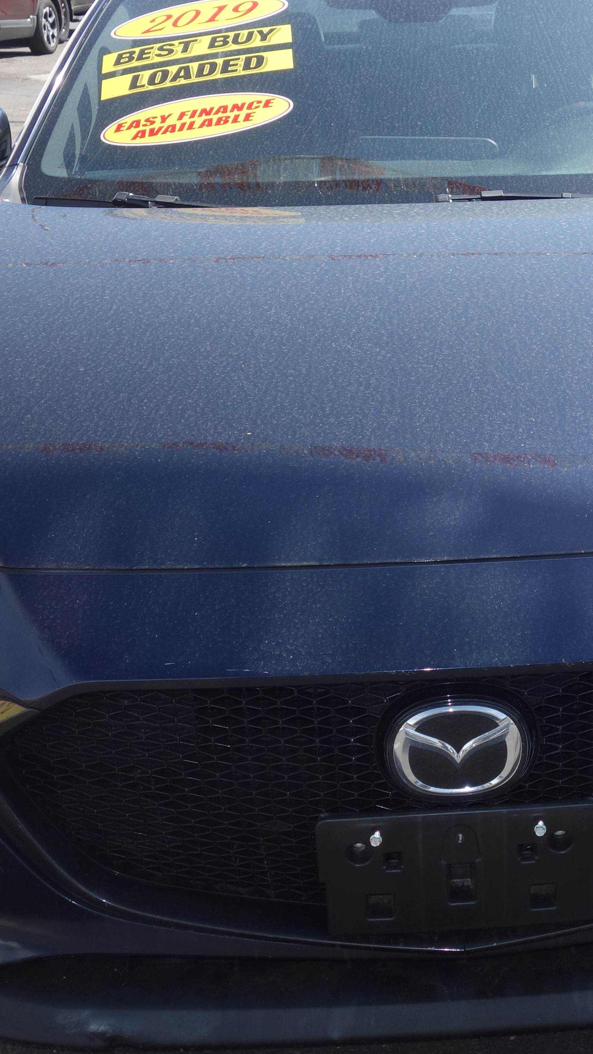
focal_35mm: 59
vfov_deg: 35.3
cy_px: 426
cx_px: 545
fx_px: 1649
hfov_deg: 20.0
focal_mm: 10.4
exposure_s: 1/250
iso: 160
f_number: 5.6
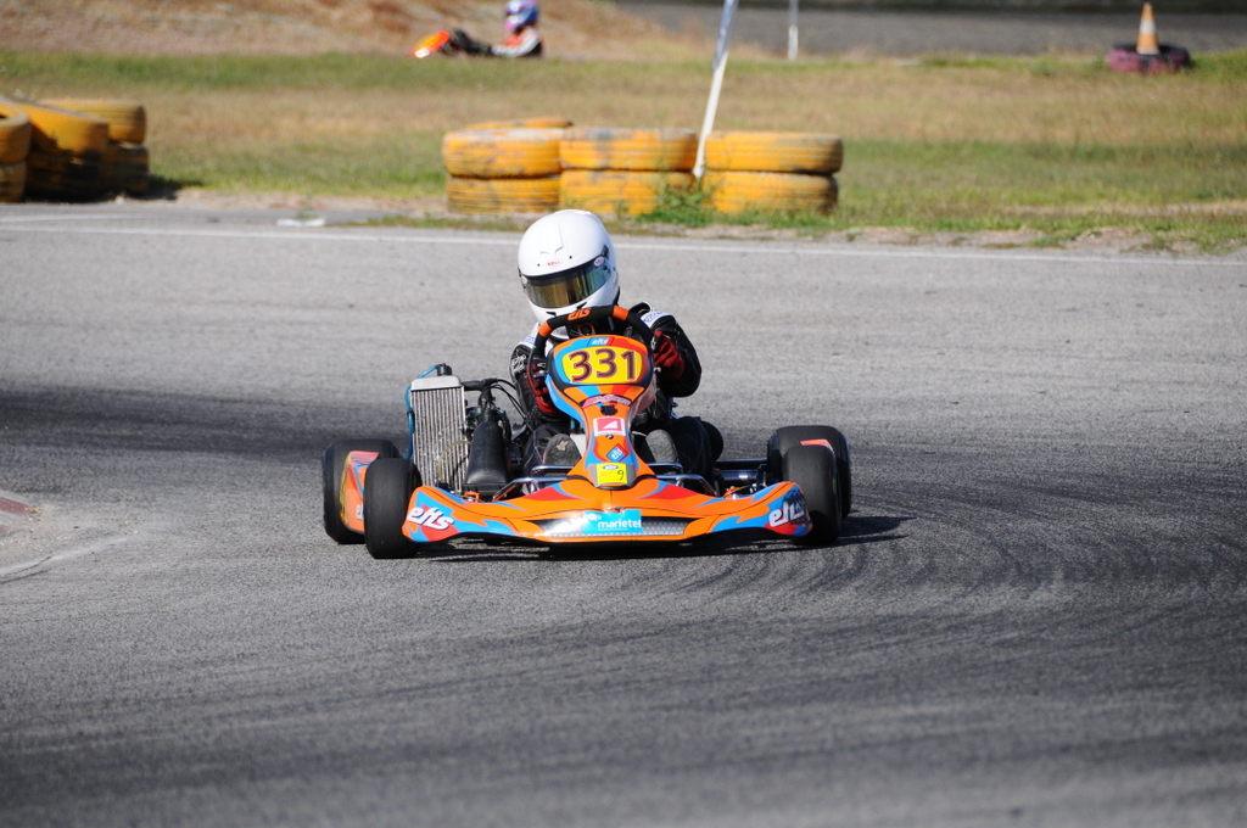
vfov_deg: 4.6
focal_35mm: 300
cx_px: 624
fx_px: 10378
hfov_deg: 6.9
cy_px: 414
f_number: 5.6
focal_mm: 200
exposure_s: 1/2000
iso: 400
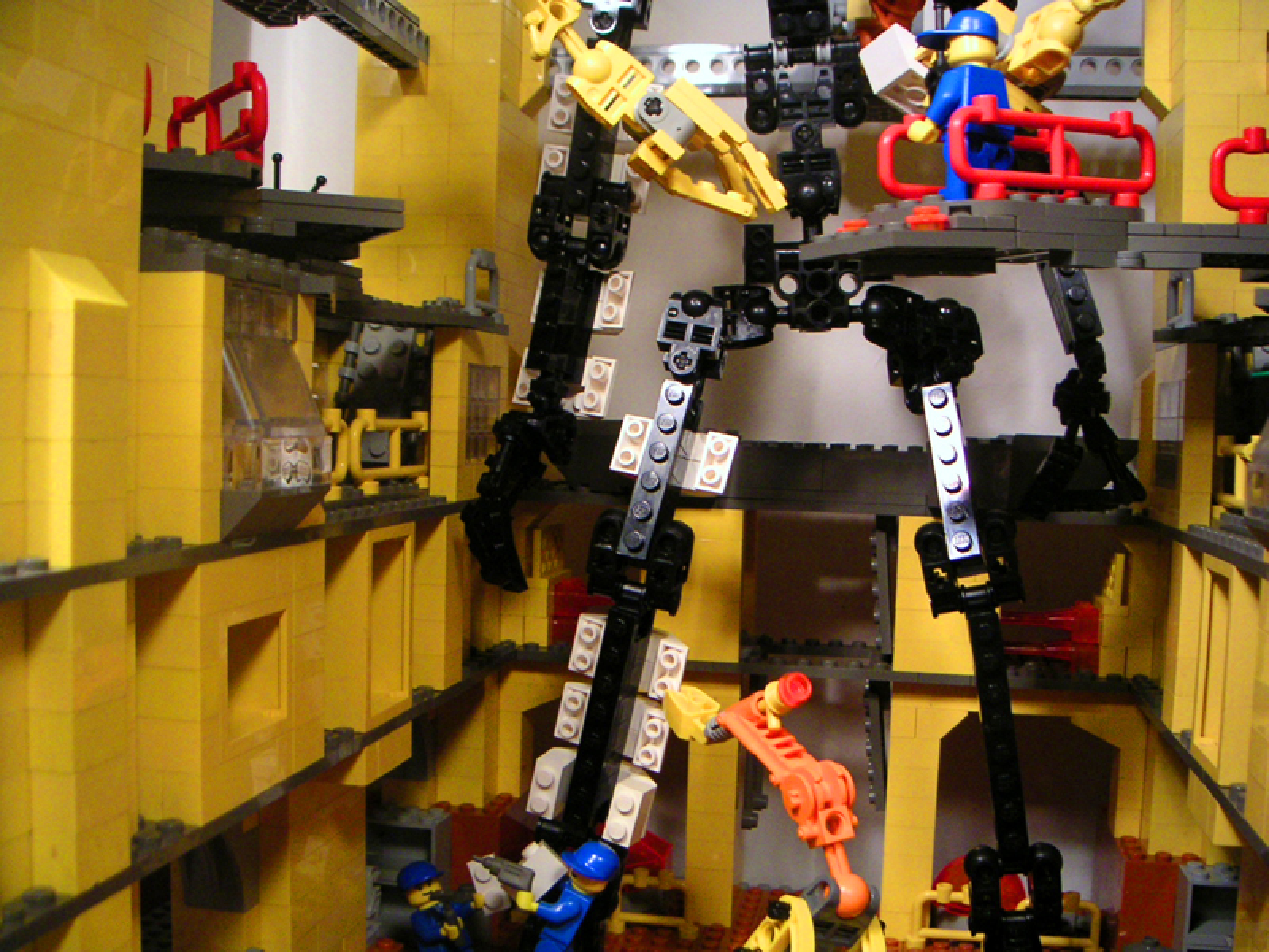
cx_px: 634
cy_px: 476
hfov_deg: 50.1
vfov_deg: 38.7
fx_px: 1356
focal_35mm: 37
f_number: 2.8
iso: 125
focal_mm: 5.7
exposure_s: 1/45
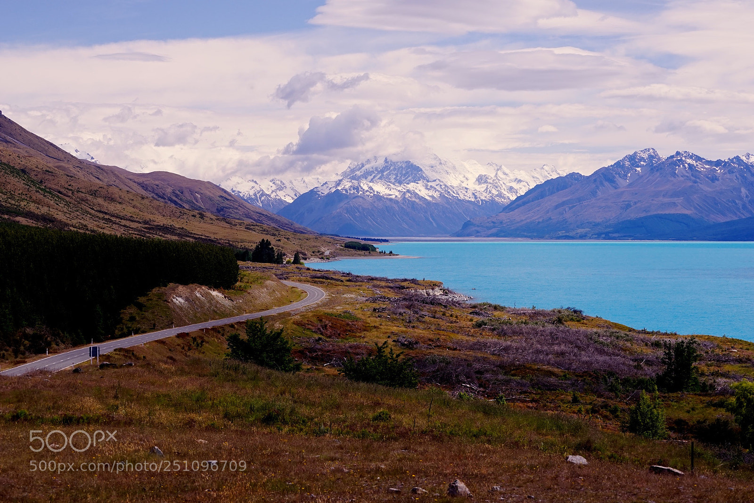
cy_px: 252
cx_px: 377
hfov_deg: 23.6
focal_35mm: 86
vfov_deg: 15.9
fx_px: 1801
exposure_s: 1/320
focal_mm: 86
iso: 500
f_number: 10
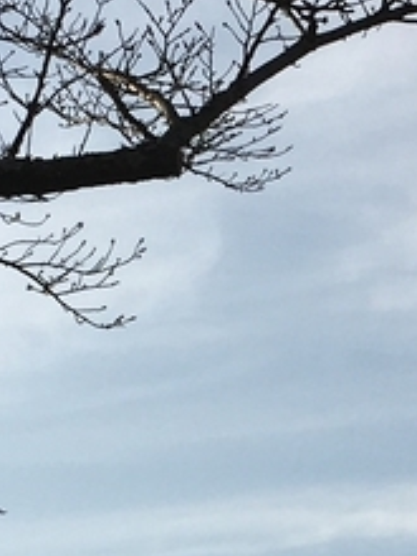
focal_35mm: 158
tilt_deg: +16.5
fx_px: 2538
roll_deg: -0.8
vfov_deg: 12.3
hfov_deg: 9.2
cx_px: 536
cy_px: 604
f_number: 2.2
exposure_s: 1/3497
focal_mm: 4.15
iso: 25
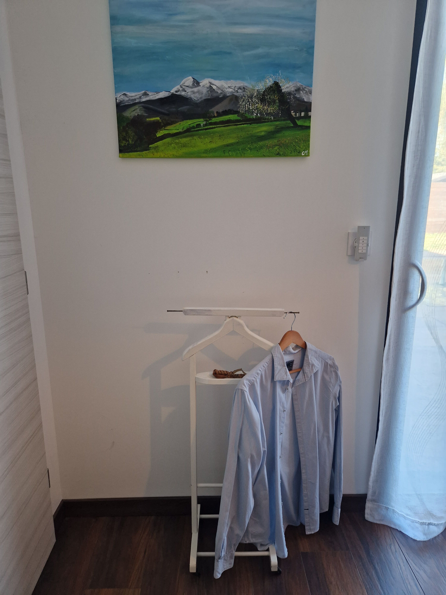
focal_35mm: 23
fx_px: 395
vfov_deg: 73.9
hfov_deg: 58.9
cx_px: 223
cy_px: 298
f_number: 1.8
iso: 250
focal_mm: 5.4
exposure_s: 1/100
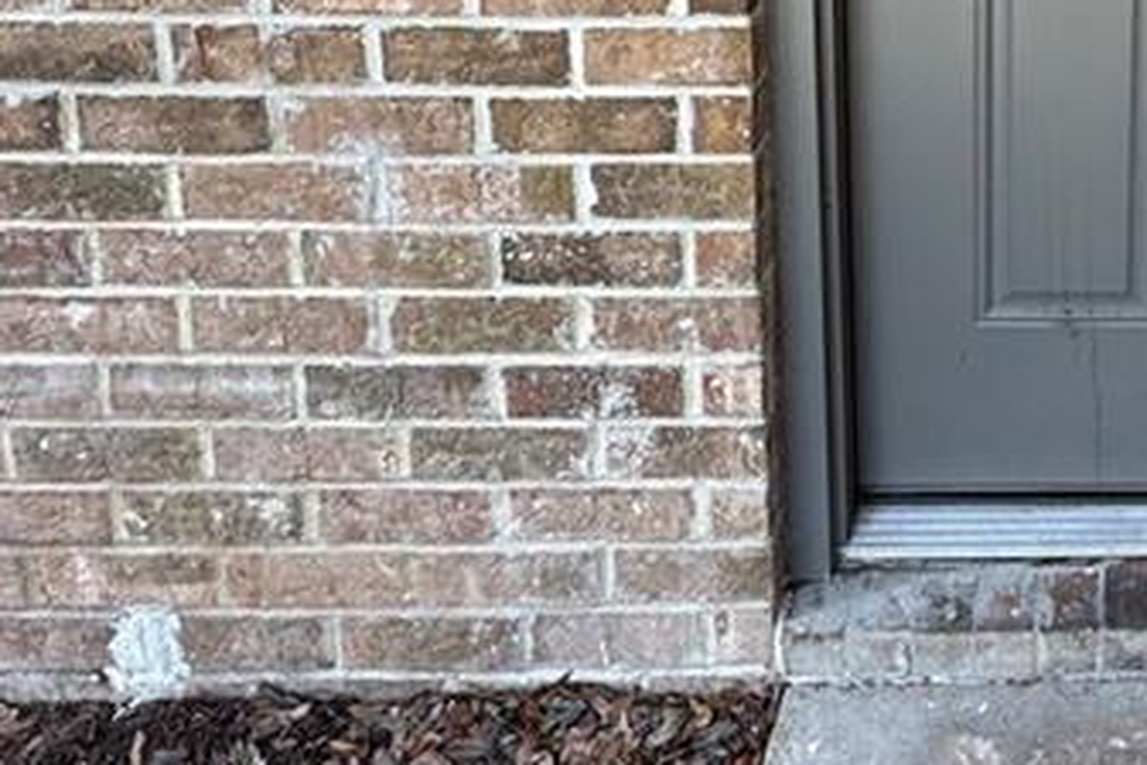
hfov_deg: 33.3
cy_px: -311
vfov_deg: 22.4
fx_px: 1657
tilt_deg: -12.2
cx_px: 1263
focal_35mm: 52
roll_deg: -1.7
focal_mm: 2.22
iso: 40
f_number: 2.2
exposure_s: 1/148
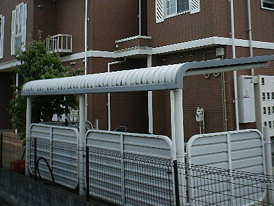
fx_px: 435
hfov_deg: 34.8
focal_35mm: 55
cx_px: 164
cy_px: 45
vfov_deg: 26.1
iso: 80
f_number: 3.9
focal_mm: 6.36
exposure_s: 1/640
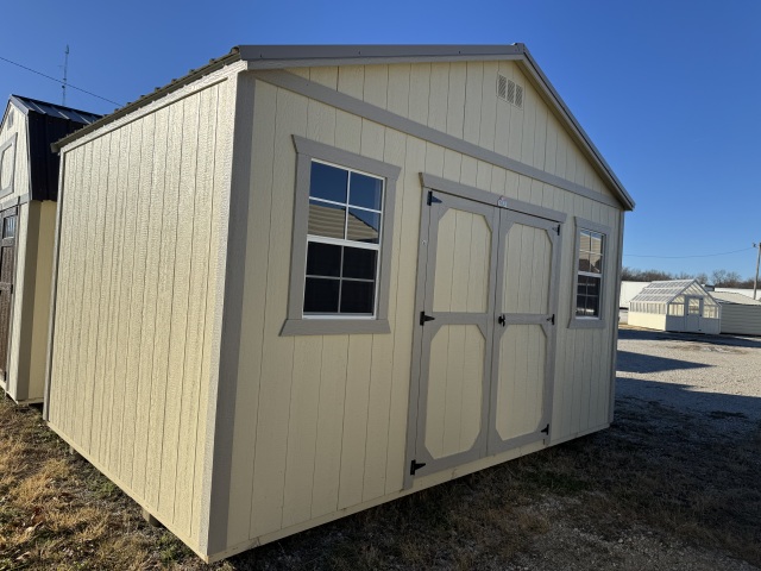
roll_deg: -5.0
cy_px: 286
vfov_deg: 56.8
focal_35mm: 24
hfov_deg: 71.6
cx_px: 380
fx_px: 528
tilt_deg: +2.2
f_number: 1.78
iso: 80
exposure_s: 1/4950
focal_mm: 6.76
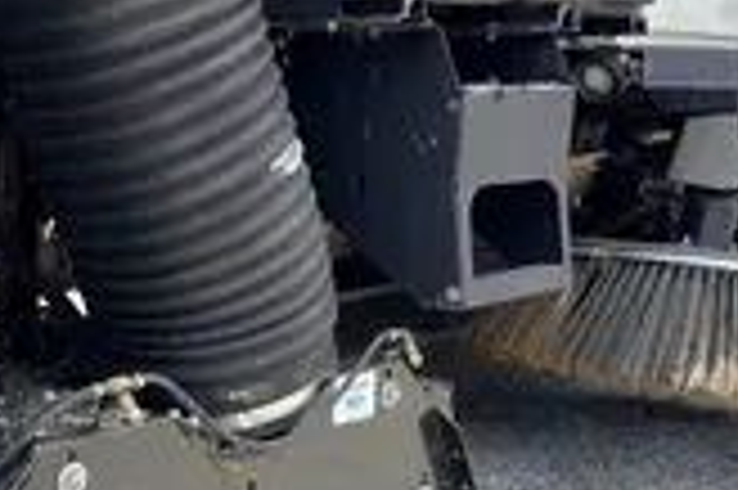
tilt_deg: -13.4
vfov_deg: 22.1
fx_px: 1249
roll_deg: +1.6
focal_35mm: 61
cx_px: 220
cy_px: 346
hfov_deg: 32.5
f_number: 1.78
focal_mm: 6.76
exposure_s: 1/1504
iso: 80
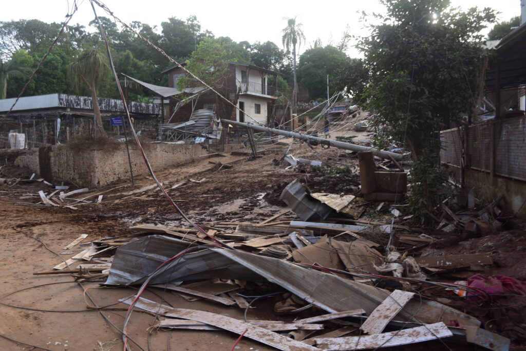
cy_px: 176
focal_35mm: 32
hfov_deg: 58.7
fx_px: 468
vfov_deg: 41.1
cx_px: 263
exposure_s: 1/400
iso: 320
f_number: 5
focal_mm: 32
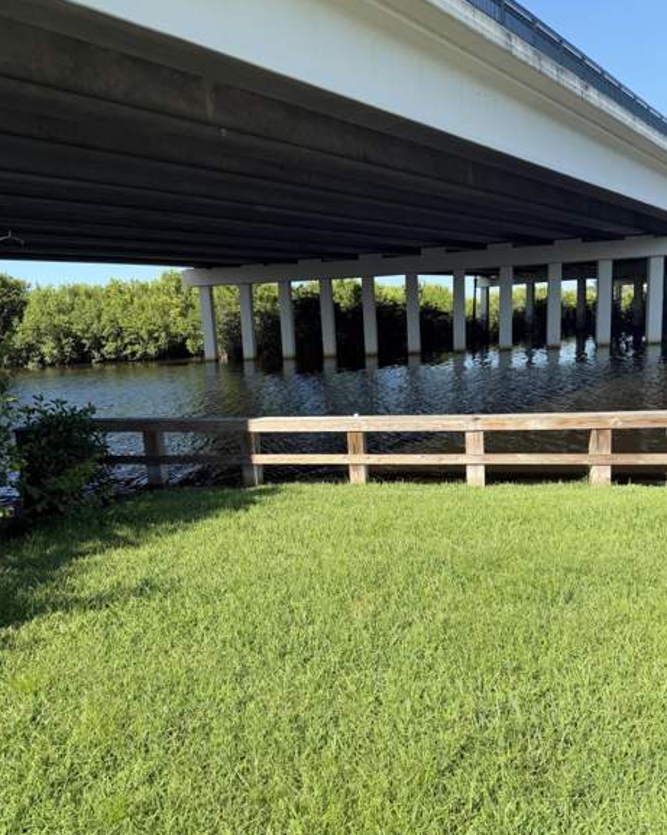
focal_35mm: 26
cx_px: 333
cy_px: 437
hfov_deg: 54.9
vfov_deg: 66.0
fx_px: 642
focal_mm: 6.76
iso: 80
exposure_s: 1/2000
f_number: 1.78
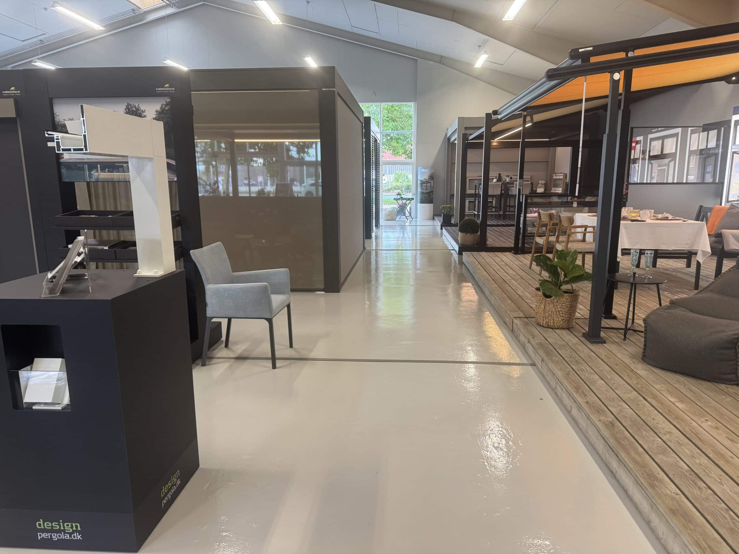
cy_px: 277
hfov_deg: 71.6
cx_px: 370
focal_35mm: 24
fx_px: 512
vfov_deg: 56.8
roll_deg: -0.3
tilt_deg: -10.9
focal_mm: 6.76
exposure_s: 1/100
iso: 200
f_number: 1.78
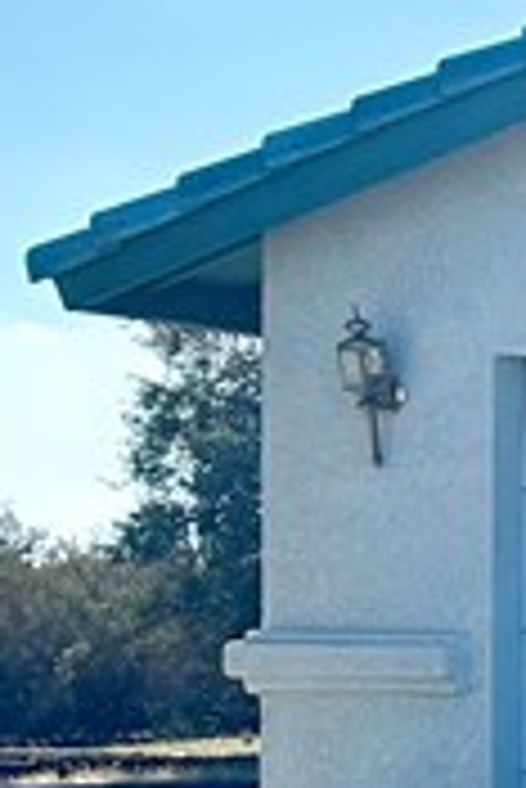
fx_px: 3193
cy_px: 630
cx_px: 2248
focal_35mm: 146
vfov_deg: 14.0
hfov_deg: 6.8
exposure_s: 1/5263
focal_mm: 6.86
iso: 80
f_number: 1.78
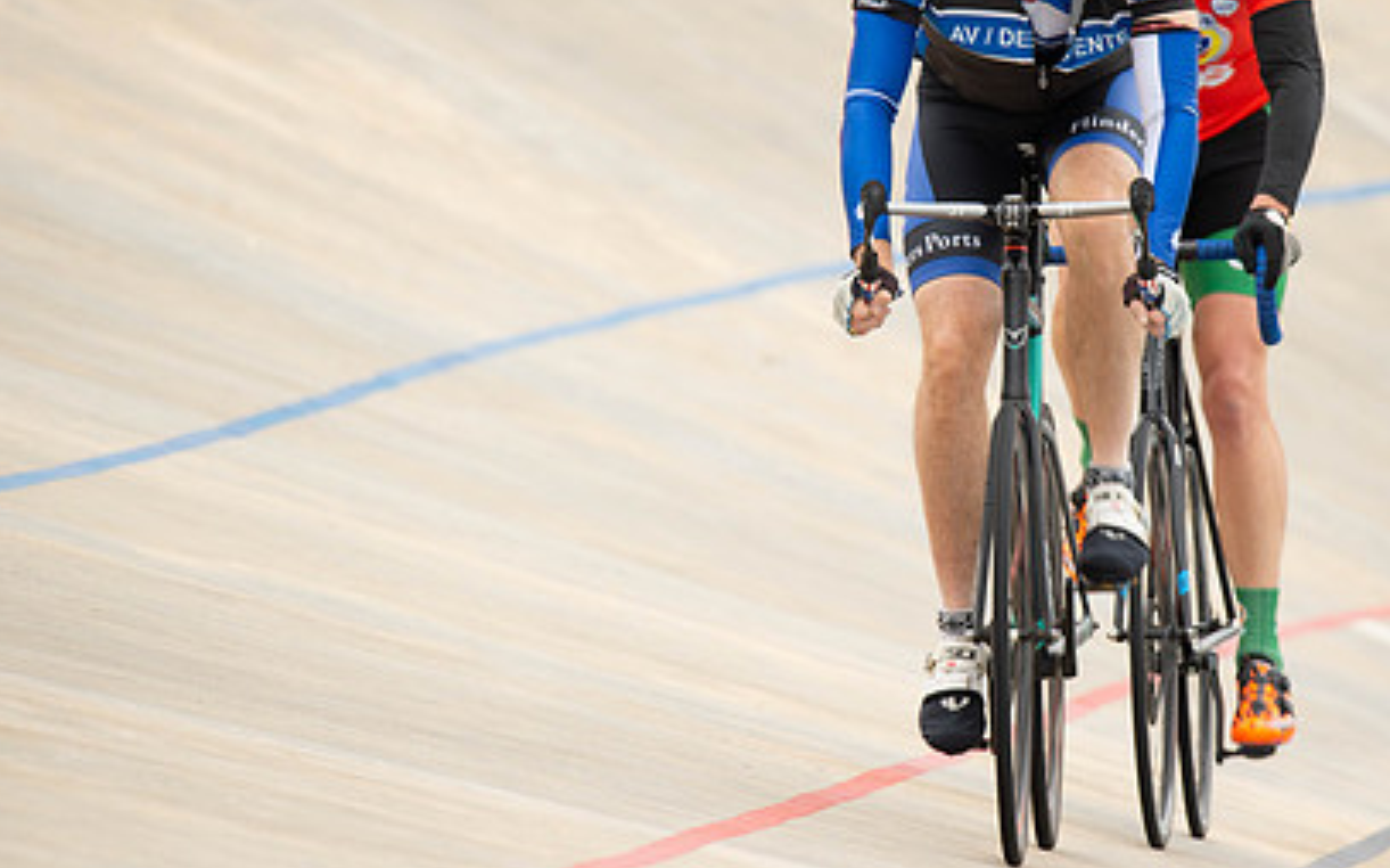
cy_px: 243
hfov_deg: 3.2
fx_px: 24727
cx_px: 908
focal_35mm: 653
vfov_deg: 2.0
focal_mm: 450
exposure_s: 1/125
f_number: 6.3
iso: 250
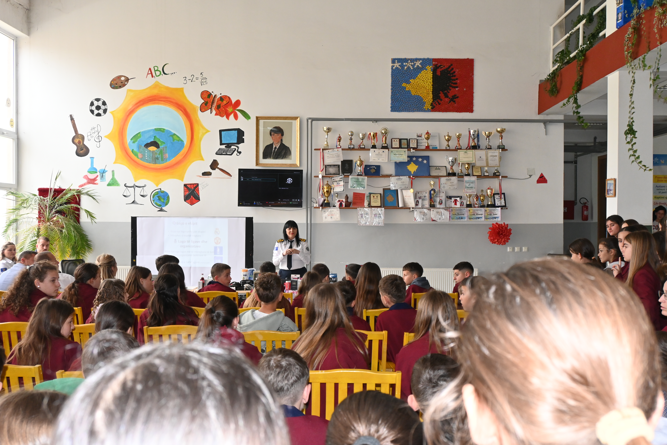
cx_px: 334
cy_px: 222
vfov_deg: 38.4
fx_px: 639
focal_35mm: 34
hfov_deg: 55.1
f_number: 6.3
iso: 1000
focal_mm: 23
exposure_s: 1/125
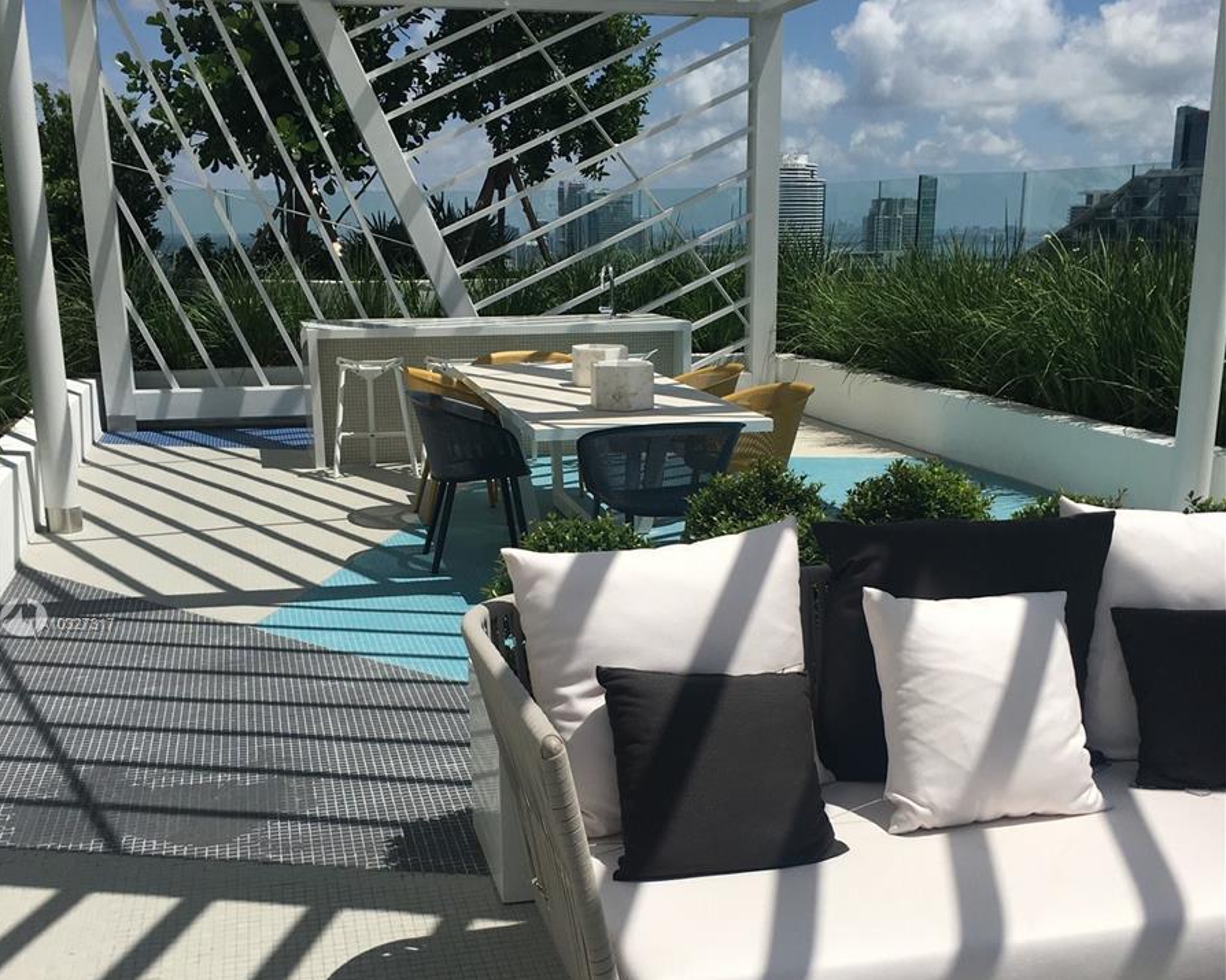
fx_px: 1379
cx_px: 610
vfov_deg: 38.8
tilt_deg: -16.1
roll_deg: -0.7
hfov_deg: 47.9
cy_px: 625
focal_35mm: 38
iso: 25
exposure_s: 1/3846
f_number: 2.2
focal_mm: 4.15
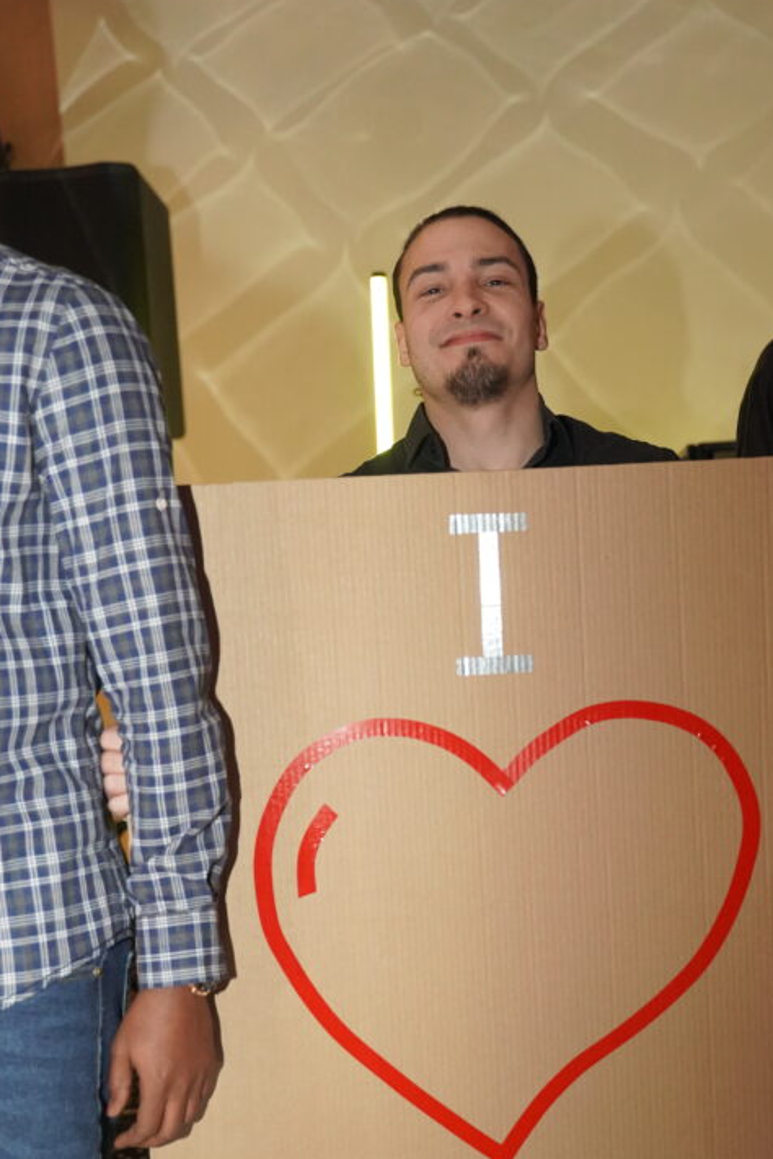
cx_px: 516
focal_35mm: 49
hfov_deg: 27.4
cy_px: 773
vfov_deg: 39.9
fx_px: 1578
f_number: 3.2
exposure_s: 1/160
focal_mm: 34
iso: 6400
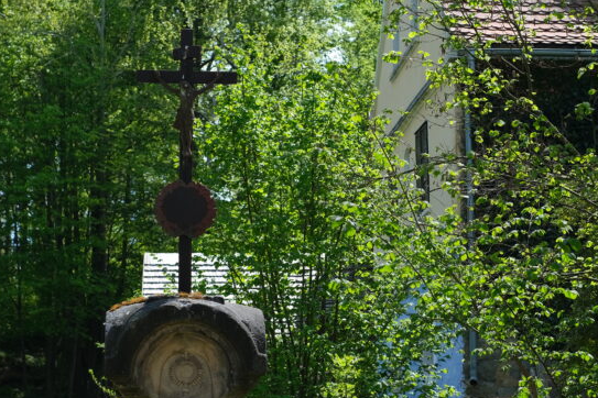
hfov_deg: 20.3
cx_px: 413
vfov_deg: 13.7
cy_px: 250
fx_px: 1661
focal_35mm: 100
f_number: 4.5
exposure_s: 1/600
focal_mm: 35
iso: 160
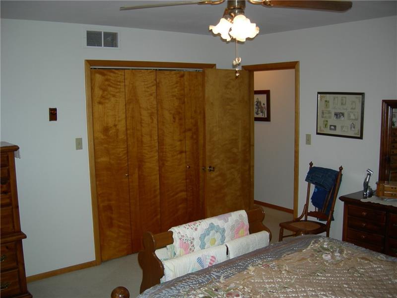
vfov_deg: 39.7
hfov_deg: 51.4
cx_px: 198
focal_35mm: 36
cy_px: 149
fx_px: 413
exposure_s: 1/60.1
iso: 64
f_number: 2.7
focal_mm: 7.5
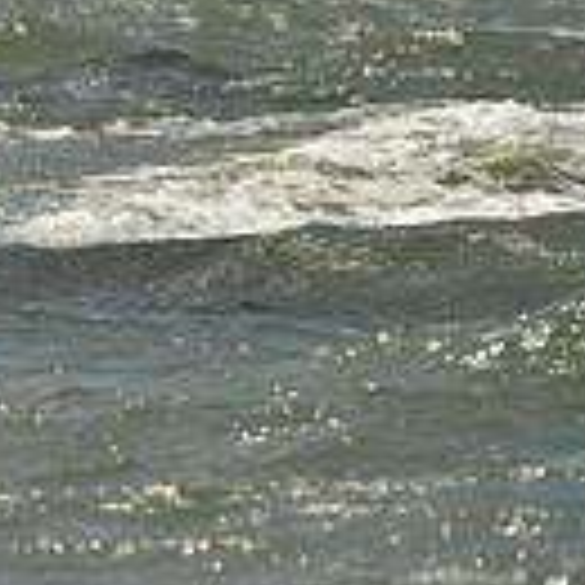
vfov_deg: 1.6
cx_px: -702
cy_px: -160
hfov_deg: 1.6
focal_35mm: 1103
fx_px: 21089
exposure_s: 1/1250
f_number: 10
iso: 280
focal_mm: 290
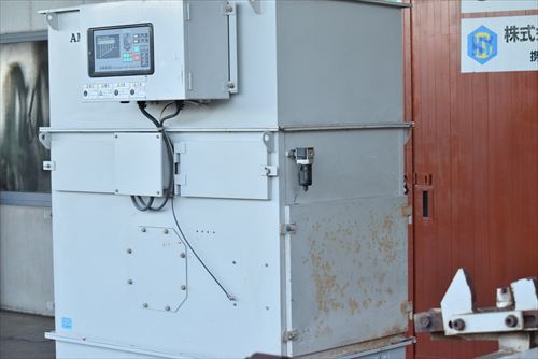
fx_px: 1234
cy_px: 180
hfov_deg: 24.6
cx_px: 269
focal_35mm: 82
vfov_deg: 16.6
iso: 1250
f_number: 6.3
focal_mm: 55
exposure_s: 1/60
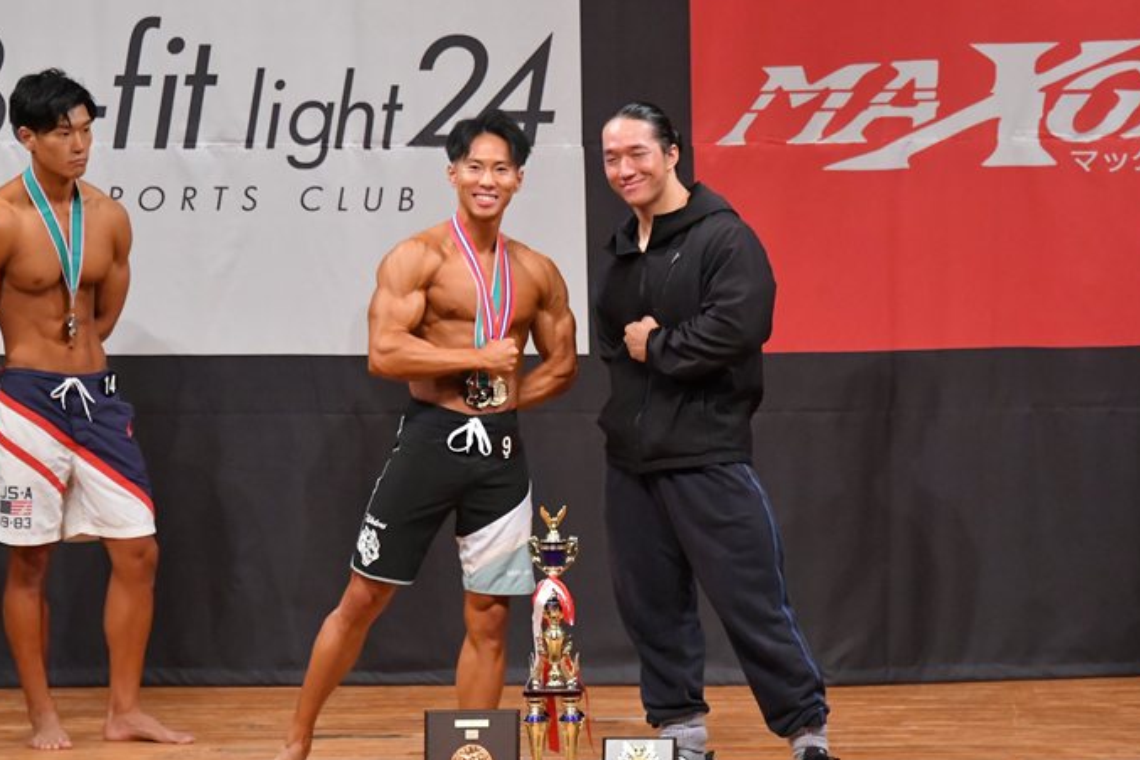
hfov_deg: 7.1
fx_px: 9244
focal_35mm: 292
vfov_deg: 4.7
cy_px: 420
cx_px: 631
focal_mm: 170
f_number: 5.6
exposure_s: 1/400
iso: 7200
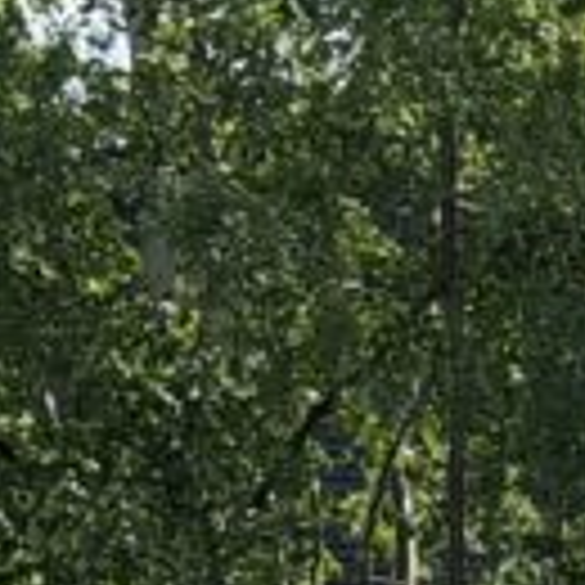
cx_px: 1724
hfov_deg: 5.0
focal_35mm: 334
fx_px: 6386
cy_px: 1606
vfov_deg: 5.0
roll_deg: +2.2
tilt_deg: -8.6
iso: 80
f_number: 1.78
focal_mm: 6.76
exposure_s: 1/2342
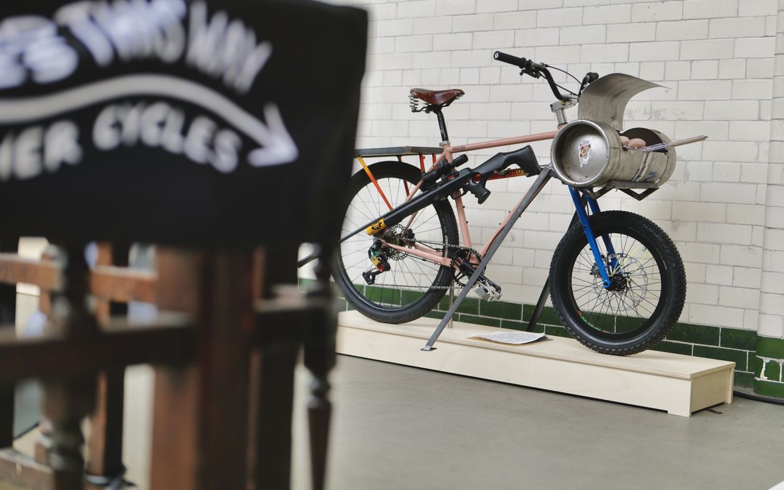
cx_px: 390
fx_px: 1111
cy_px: 236
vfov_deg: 24.9
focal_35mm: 52
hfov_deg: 38.9
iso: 100
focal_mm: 50
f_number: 1.8
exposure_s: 1/125
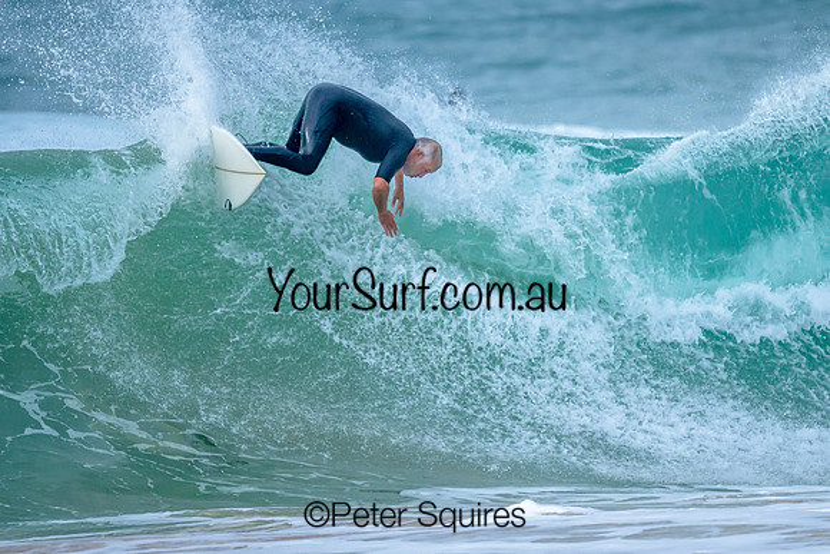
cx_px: 471
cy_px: 253
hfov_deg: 1.9
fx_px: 25236
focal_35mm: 1094
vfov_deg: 1.3
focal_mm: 800
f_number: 6.3
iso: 500
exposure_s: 1/2000
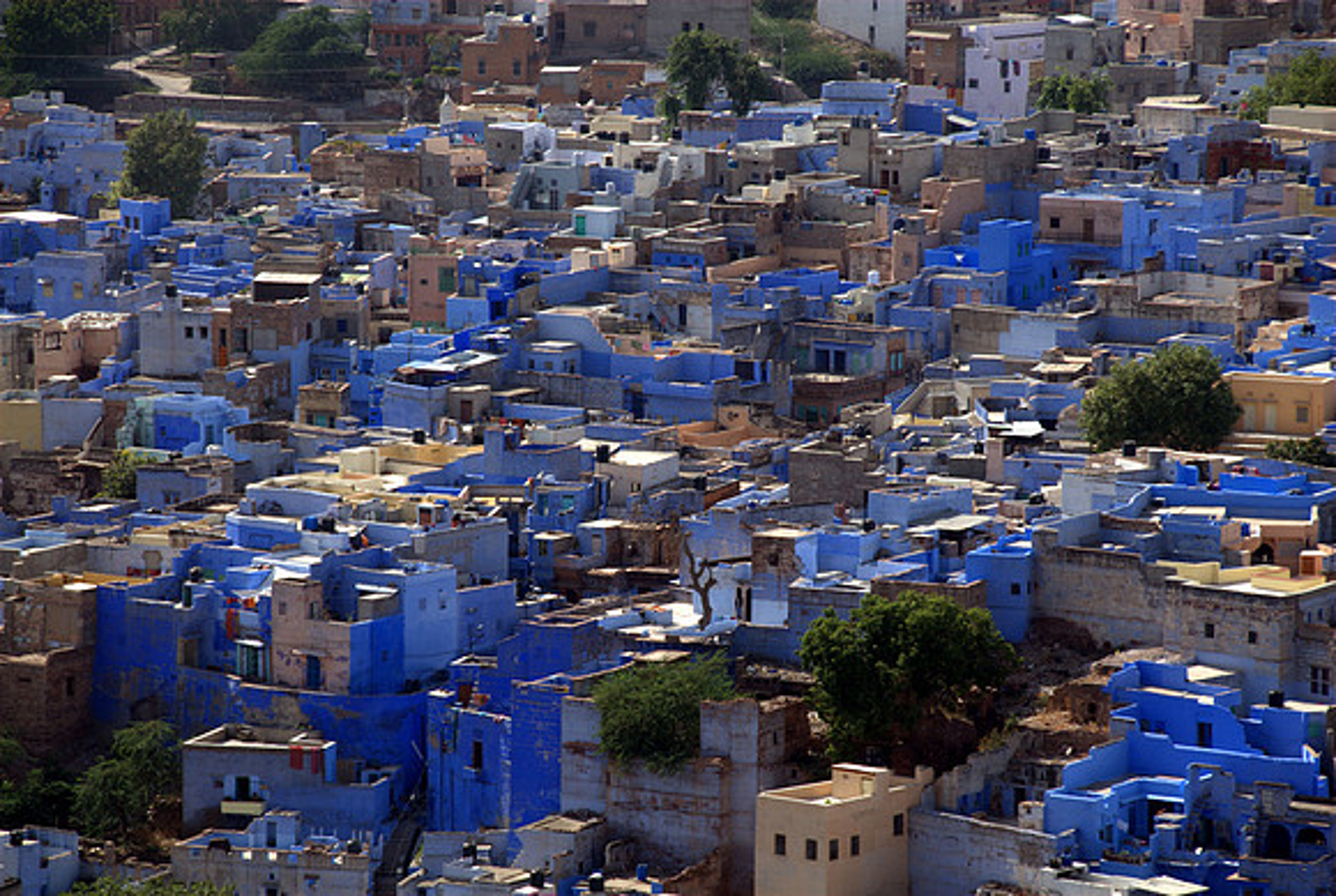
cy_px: 448
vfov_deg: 6.1
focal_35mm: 225
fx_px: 8365
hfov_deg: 9.1
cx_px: 668
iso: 100
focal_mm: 150
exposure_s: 1/250
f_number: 8
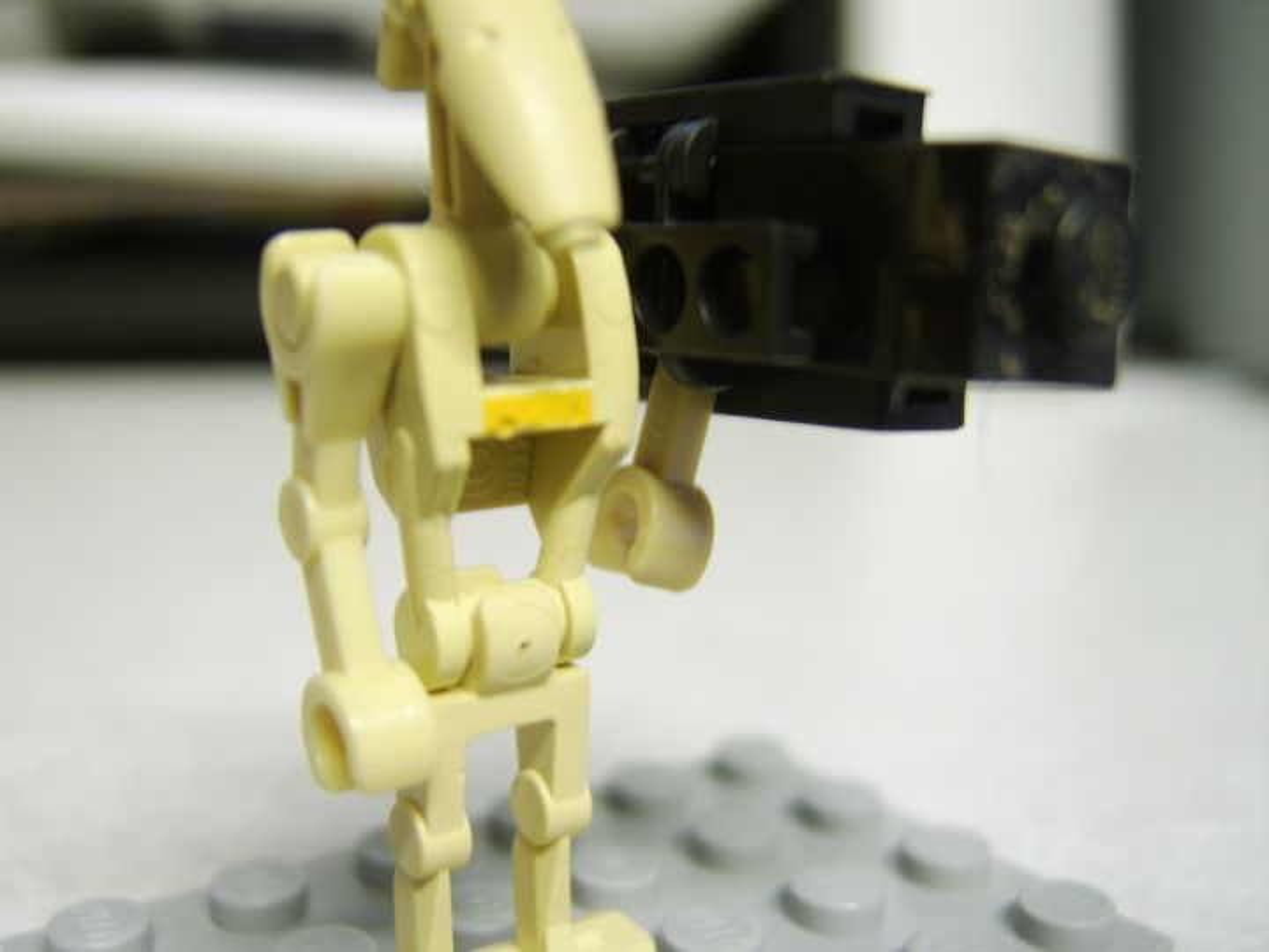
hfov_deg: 58.4
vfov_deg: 45.4
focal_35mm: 31
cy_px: 476
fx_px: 1136
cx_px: 634
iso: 71
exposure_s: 1/6
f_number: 2.7
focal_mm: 8.13
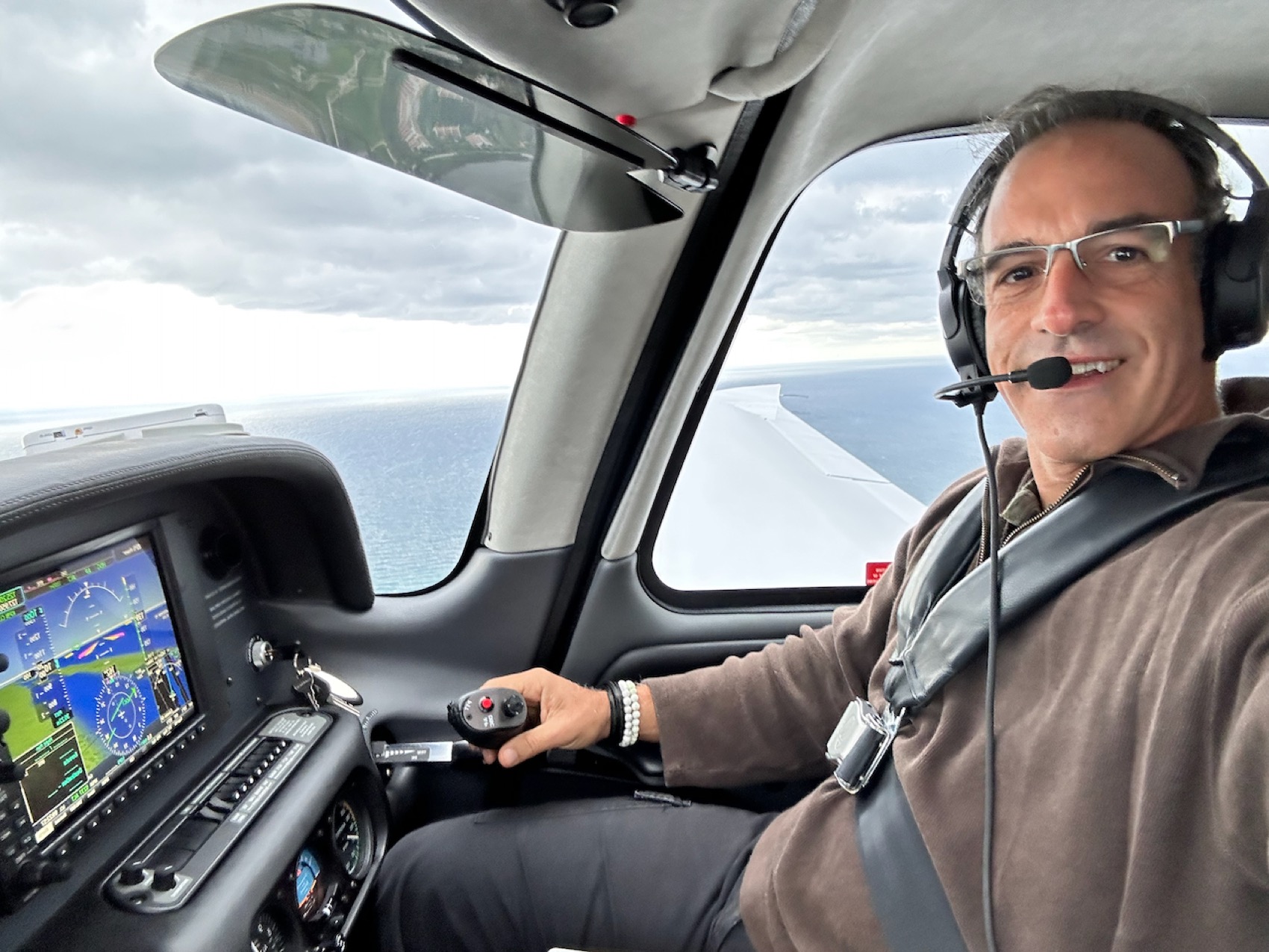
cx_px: 634
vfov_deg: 58.9
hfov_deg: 73.9
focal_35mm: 23
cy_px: 476
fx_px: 843
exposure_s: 1/62
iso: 64
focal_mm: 2.69
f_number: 1.9
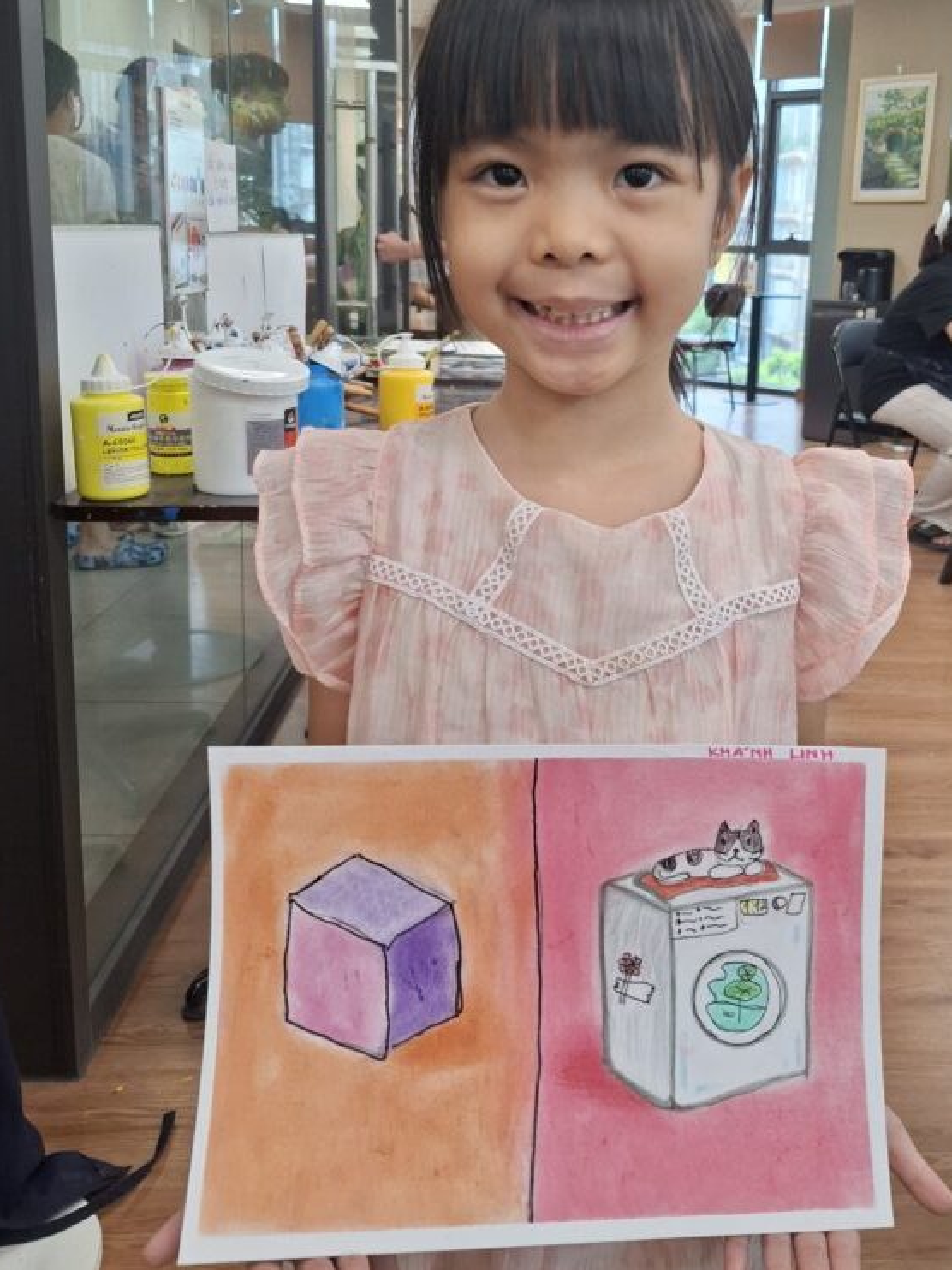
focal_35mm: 31
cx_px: 625
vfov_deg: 57.6
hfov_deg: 44.8
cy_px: 471
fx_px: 1137
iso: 125
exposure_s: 1/100
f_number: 1.8
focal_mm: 5.54
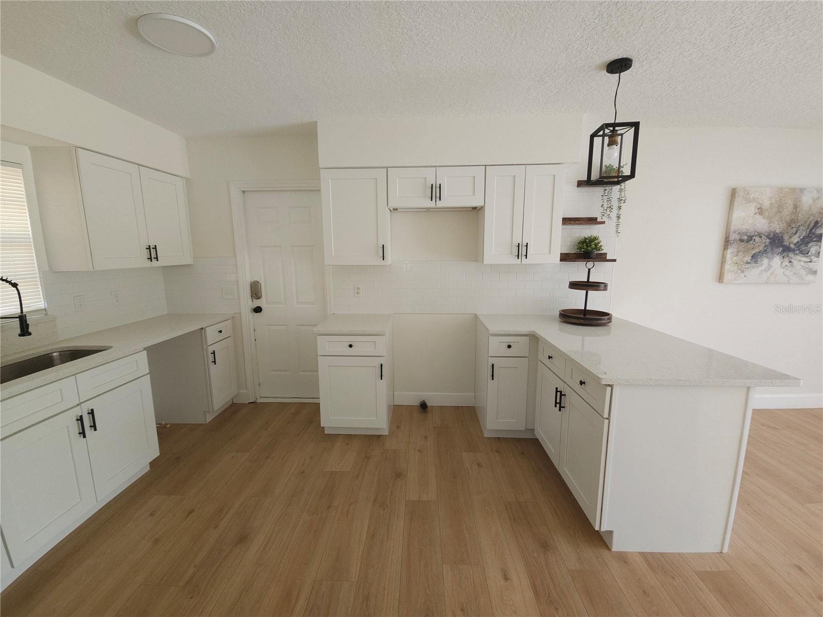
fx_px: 309
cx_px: 412
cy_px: 308
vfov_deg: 89.9
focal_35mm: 13
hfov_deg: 106.2
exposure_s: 1/30
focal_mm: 2.2
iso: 80
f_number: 2.2
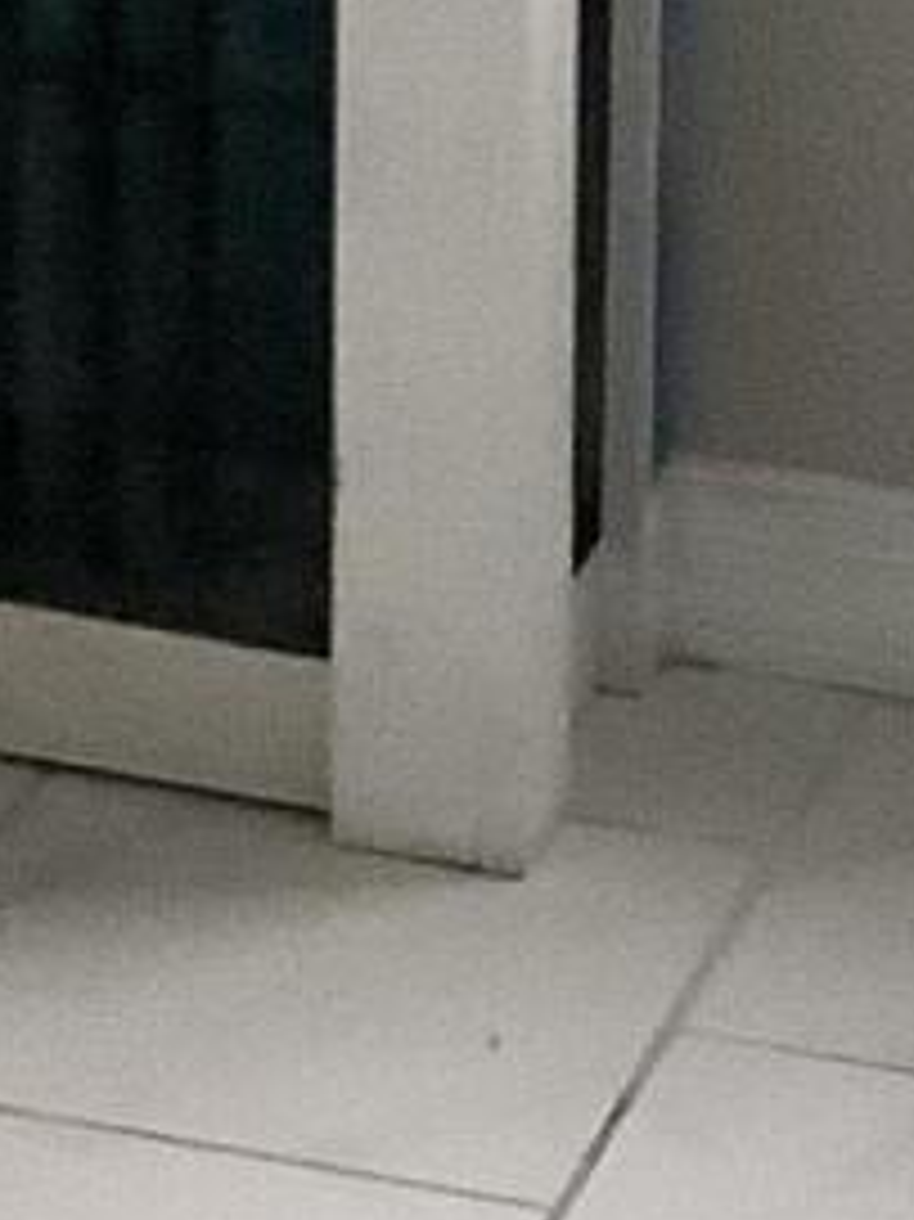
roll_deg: -1.1
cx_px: 329
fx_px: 8068
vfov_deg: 7.8
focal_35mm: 229
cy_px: -2071
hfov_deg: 6.5
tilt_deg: -5.1
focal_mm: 3.3
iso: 250
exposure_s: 1/60
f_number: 2.4
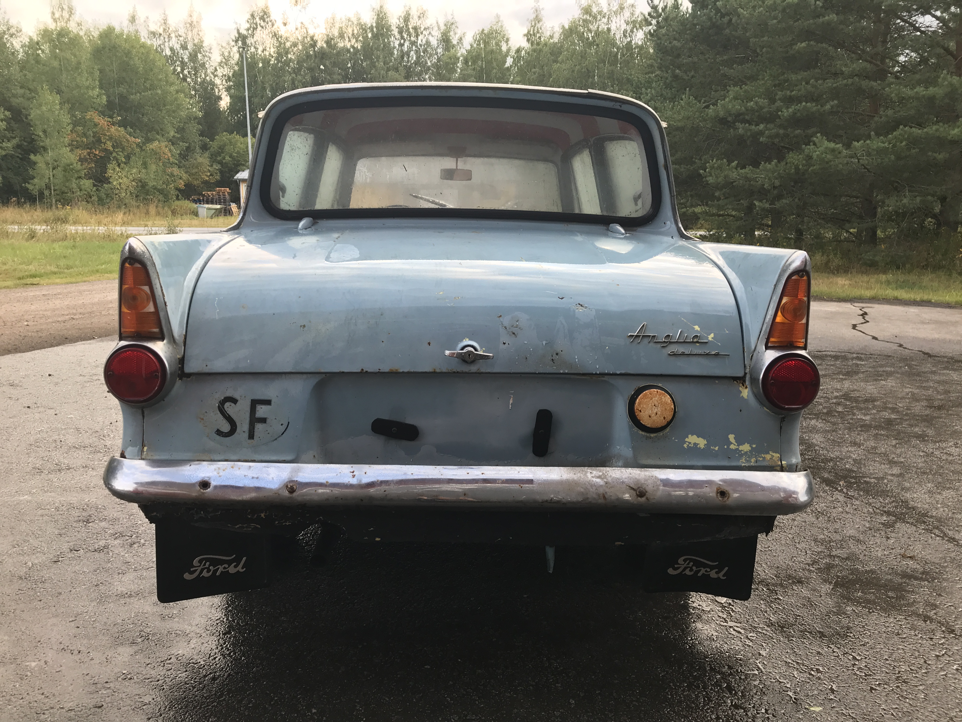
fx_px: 778
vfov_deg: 49.7
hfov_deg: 63.4
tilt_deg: -11.5
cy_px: 361
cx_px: 481
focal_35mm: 28
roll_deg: +0.2
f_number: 1.8
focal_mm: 3.99
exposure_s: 1/100
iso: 25
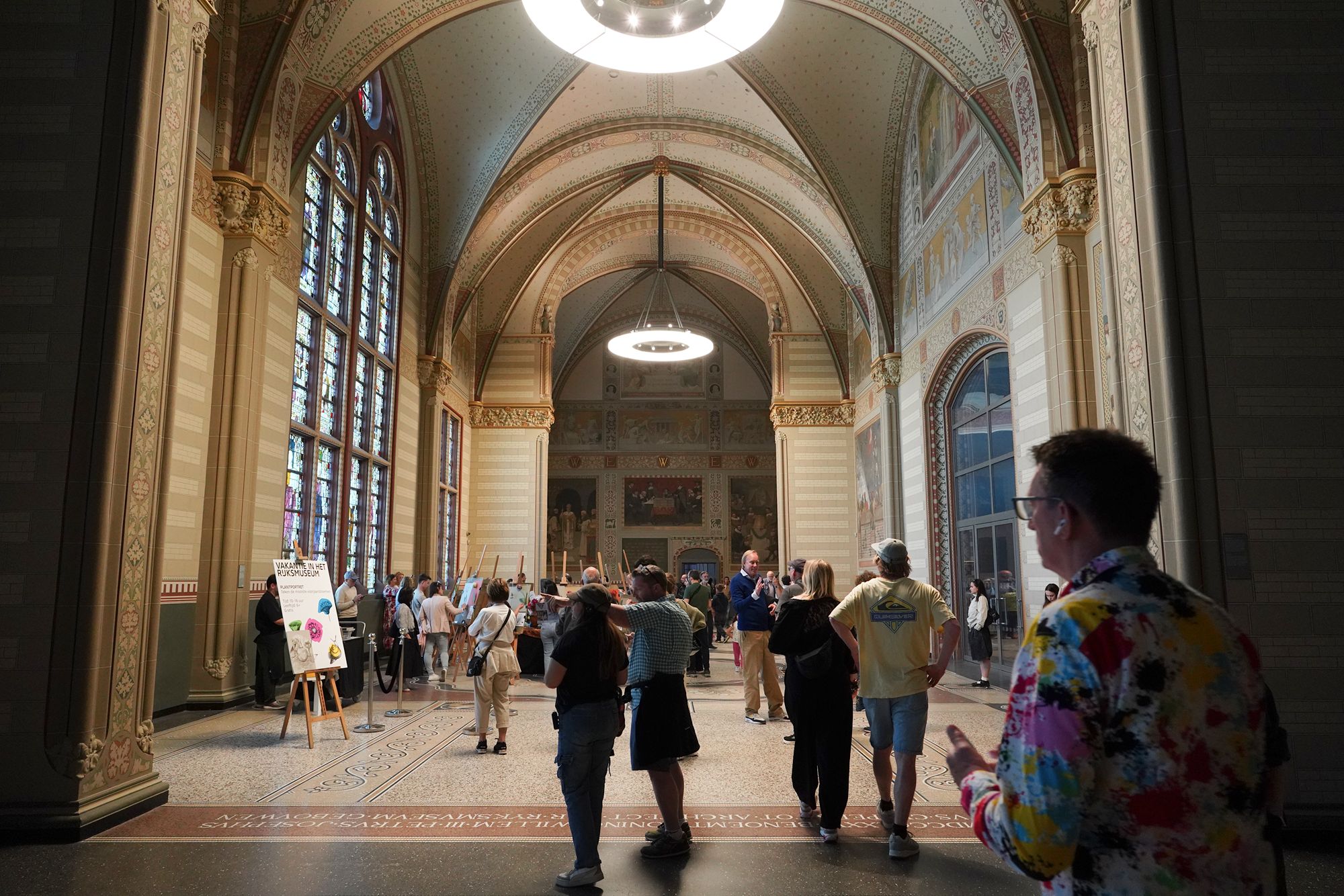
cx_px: 672
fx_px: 896
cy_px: 448
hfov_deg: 73.7
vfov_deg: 53.1
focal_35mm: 24
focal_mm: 24
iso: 3200
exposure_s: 1/80
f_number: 5
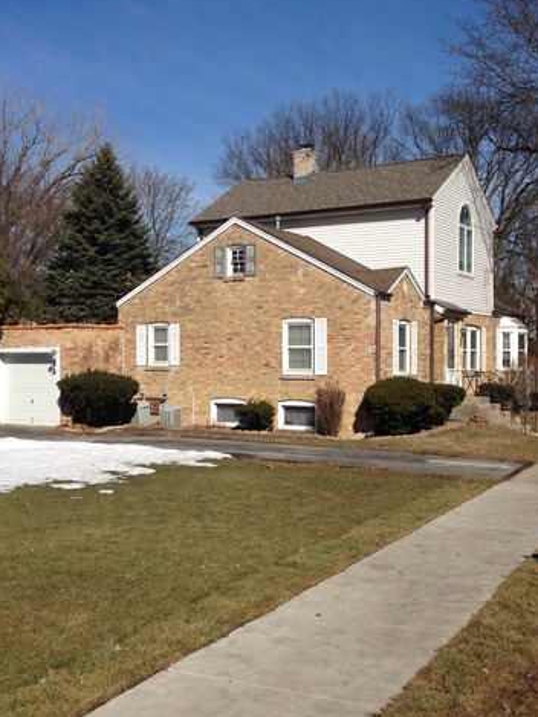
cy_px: 356
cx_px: 266
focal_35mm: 45
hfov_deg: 32.2
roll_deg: -0.5
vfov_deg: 42.1
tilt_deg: +0.0
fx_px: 932
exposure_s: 1/2584
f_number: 2.4
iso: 50
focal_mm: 4.12
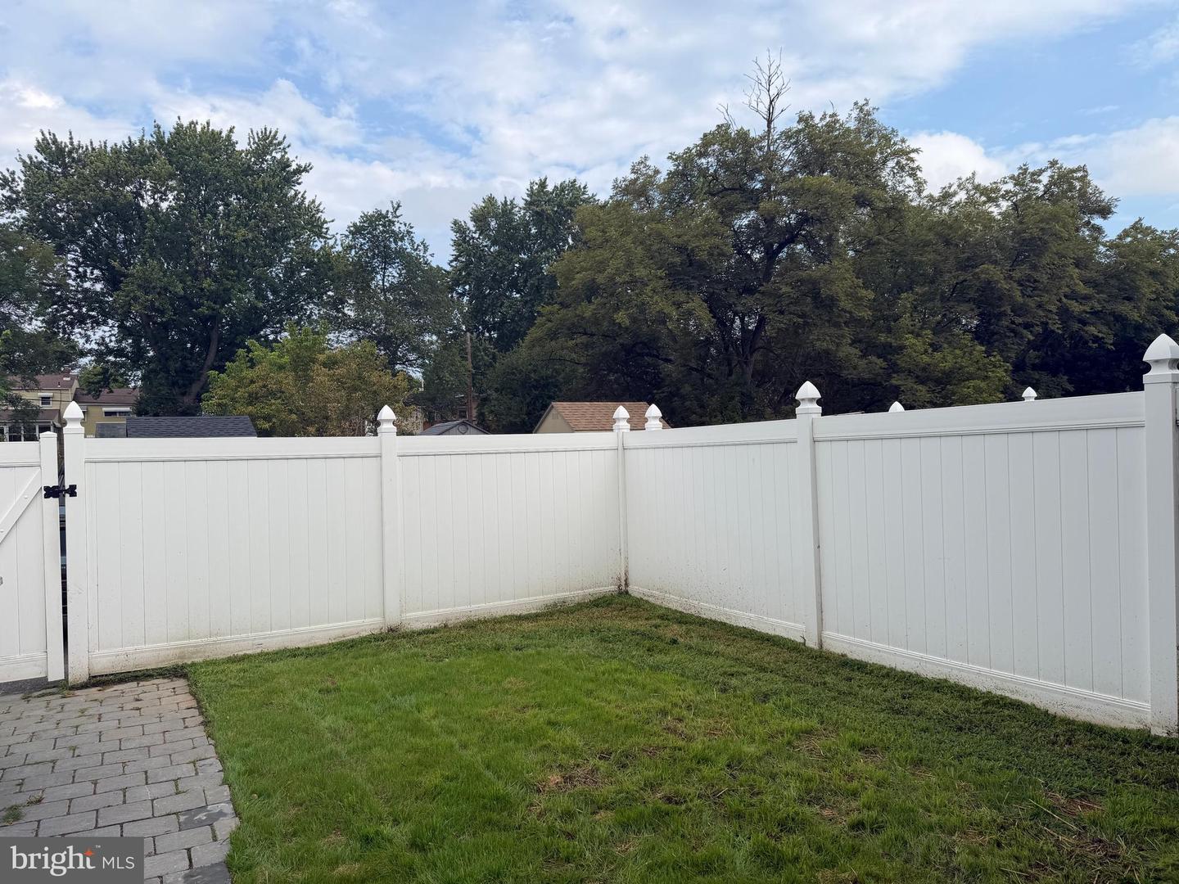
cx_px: 590
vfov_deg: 56.8
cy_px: 442
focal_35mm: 24
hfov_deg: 71.6
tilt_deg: -0.3
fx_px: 817
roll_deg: +1.9
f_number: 1.78
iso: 80
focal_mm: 6.76
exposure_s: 1/3759
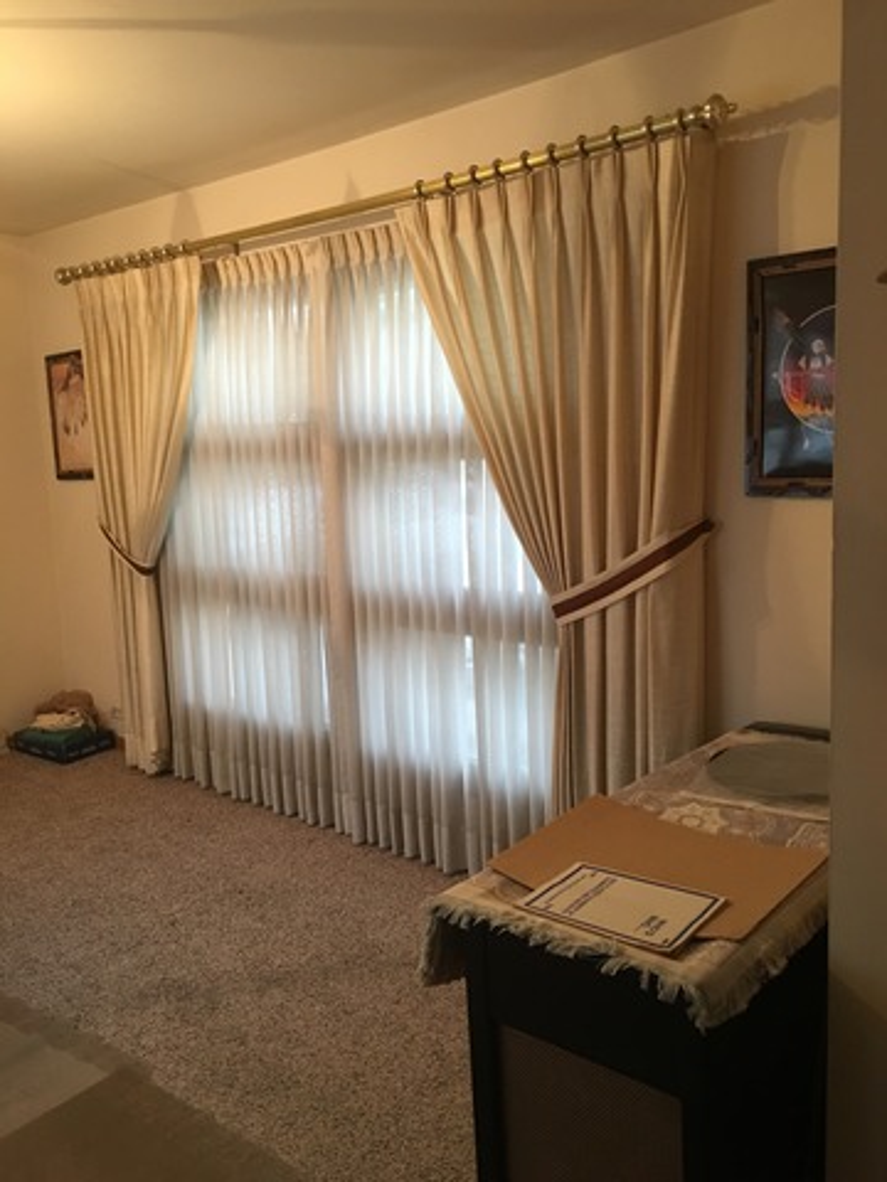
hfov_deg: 48.2
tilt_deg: -7.6
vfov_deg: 61.7
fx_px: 991
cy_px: 591
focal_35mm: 29
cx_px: 444
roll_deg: +0.6
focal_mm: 4.15
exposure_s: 1/15
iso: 80
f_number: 2.2
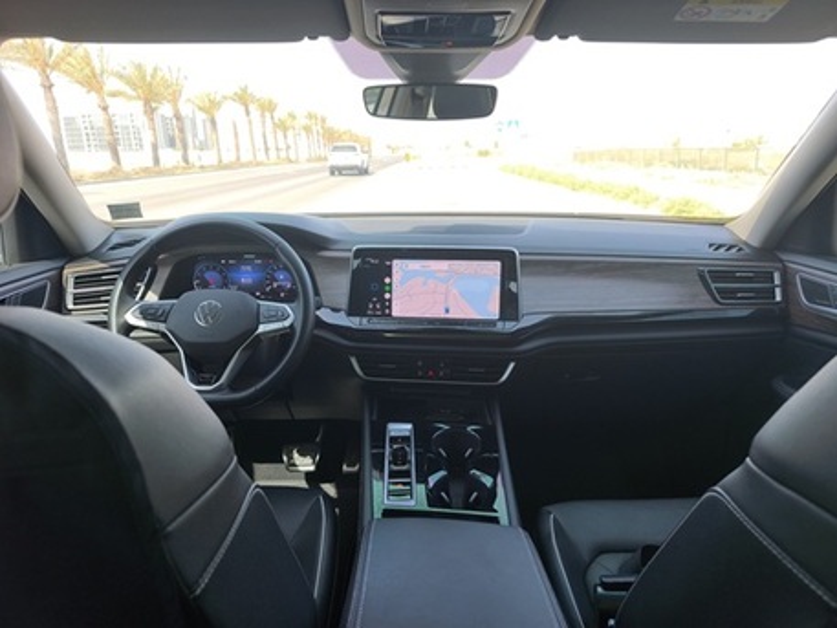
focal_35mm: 23
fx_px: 556
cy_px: 314
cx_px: 418
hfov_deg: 73.9
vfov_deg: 58.9
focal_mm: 6.57
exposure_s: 1/393
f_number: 1.6
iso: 80
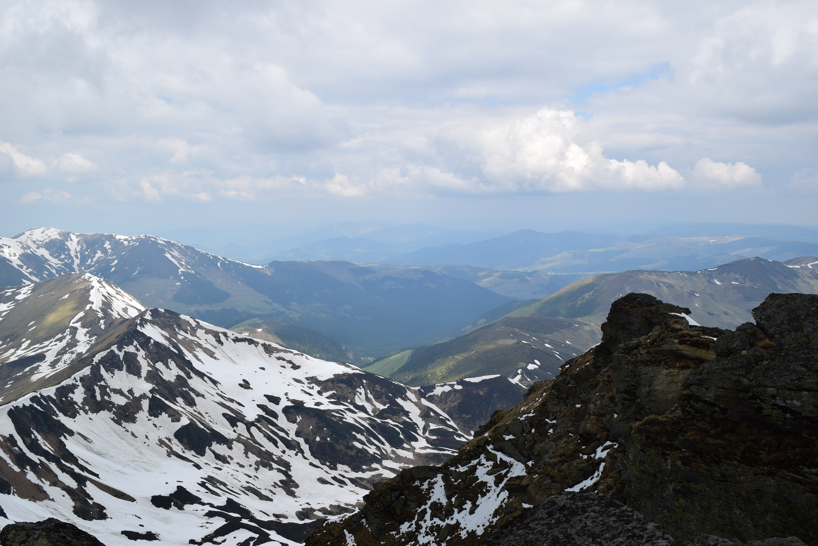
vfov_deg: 41.7
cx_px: 409
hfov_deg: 59.5
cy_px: 273
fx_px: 716
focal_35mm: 32
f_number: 9
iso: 125
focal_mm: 21
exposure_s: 1/320
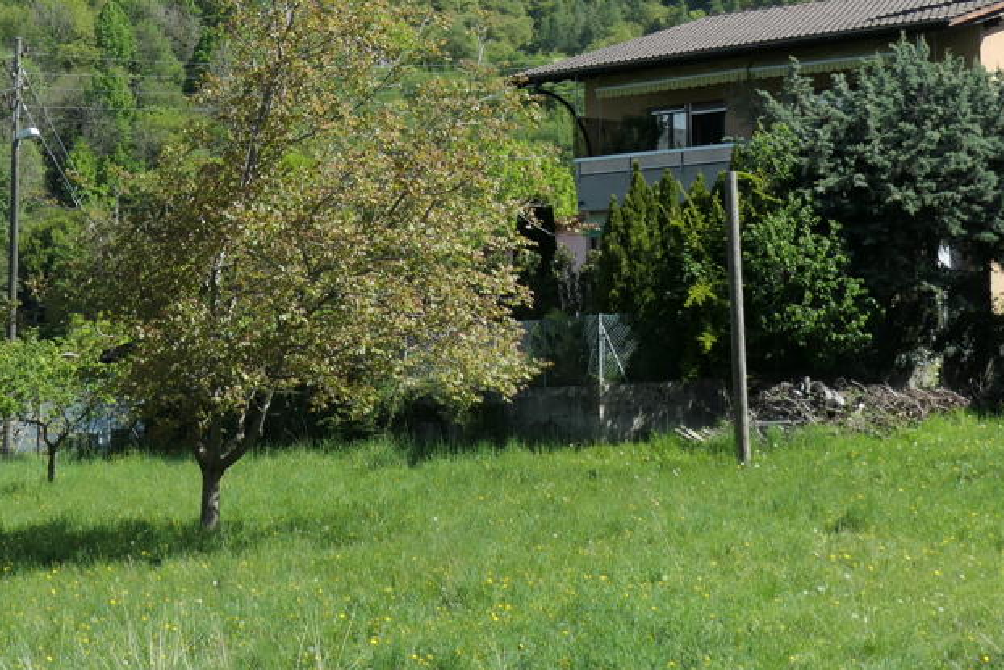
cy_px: -110
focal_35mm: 94
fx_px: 2622
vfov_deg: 14.2
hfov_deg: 21.7
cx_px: 449
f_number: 4.5
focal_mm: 14.4
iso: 200
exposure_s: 1/800
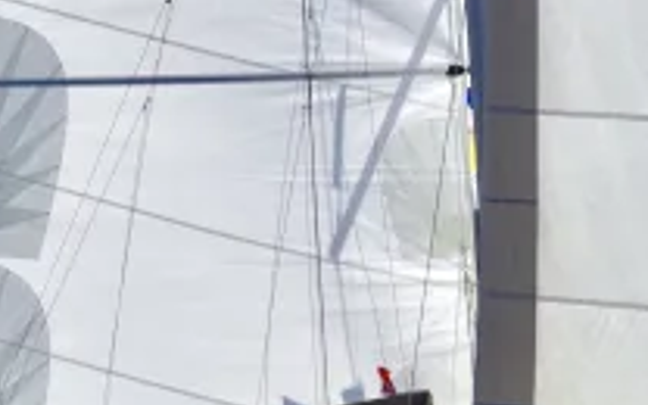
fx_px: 2808
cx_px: 470
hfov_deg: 13.1
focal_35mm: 159
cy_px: 520
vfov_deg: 8.1
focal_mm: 36
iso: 200
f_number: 11
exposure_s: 1/800
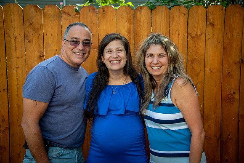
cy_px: 82
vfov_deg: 29.3
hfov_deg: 42.7
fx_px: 312
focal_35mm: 46
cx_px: 122
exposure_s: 1/320
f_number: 4
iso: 125
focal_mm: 46
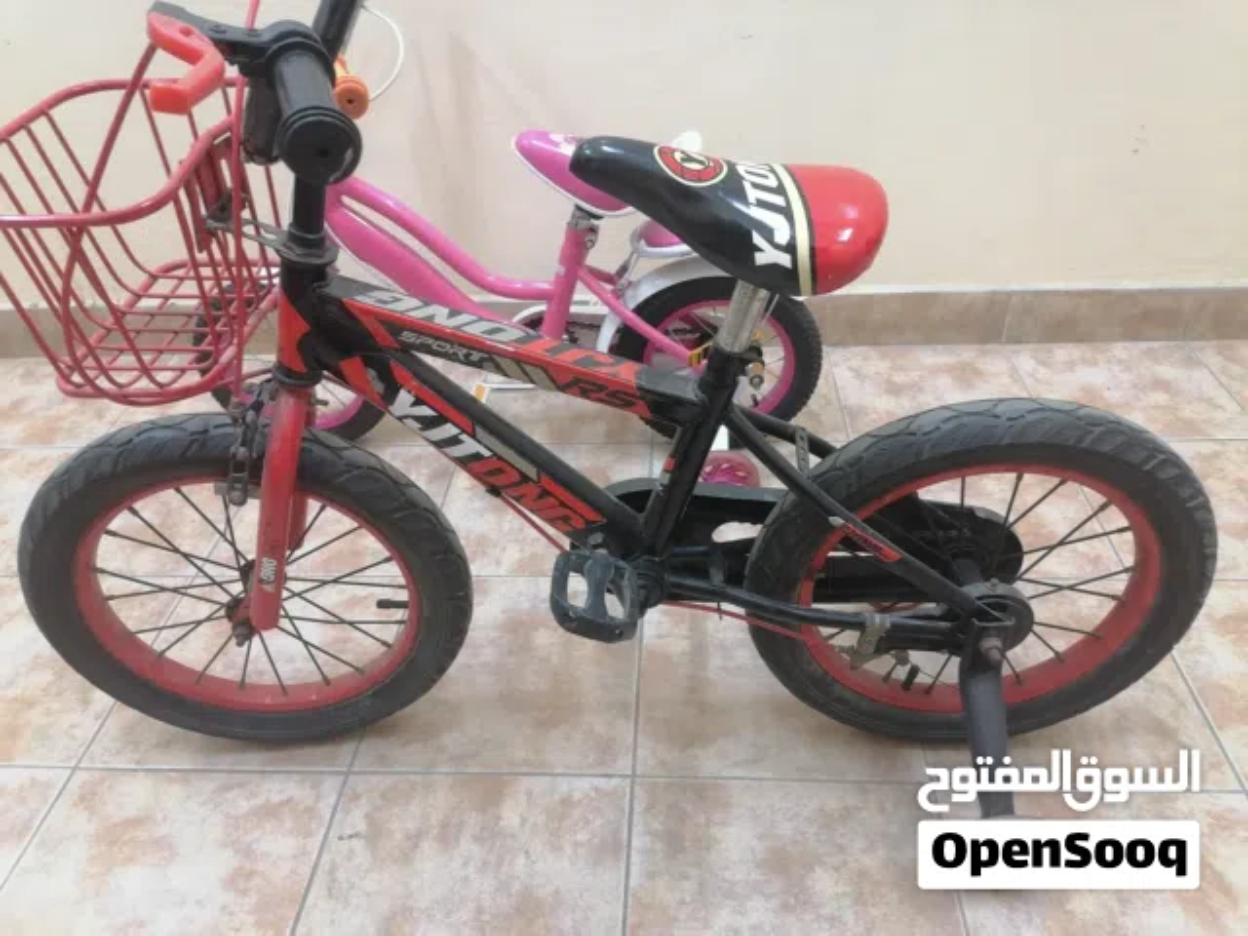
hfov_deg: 65.3
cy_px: 468
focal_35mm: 27
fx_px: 973
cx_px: 624
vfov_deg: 51.4
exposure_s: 1/25
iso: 400
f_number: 1.8
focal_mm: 5.3
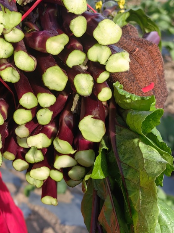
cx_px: 39
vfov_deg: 36.8
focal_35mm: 52
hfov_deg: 27.5
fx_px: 349
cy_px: 126
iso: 50
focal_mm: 5.75
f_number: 2
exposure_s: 1/1623
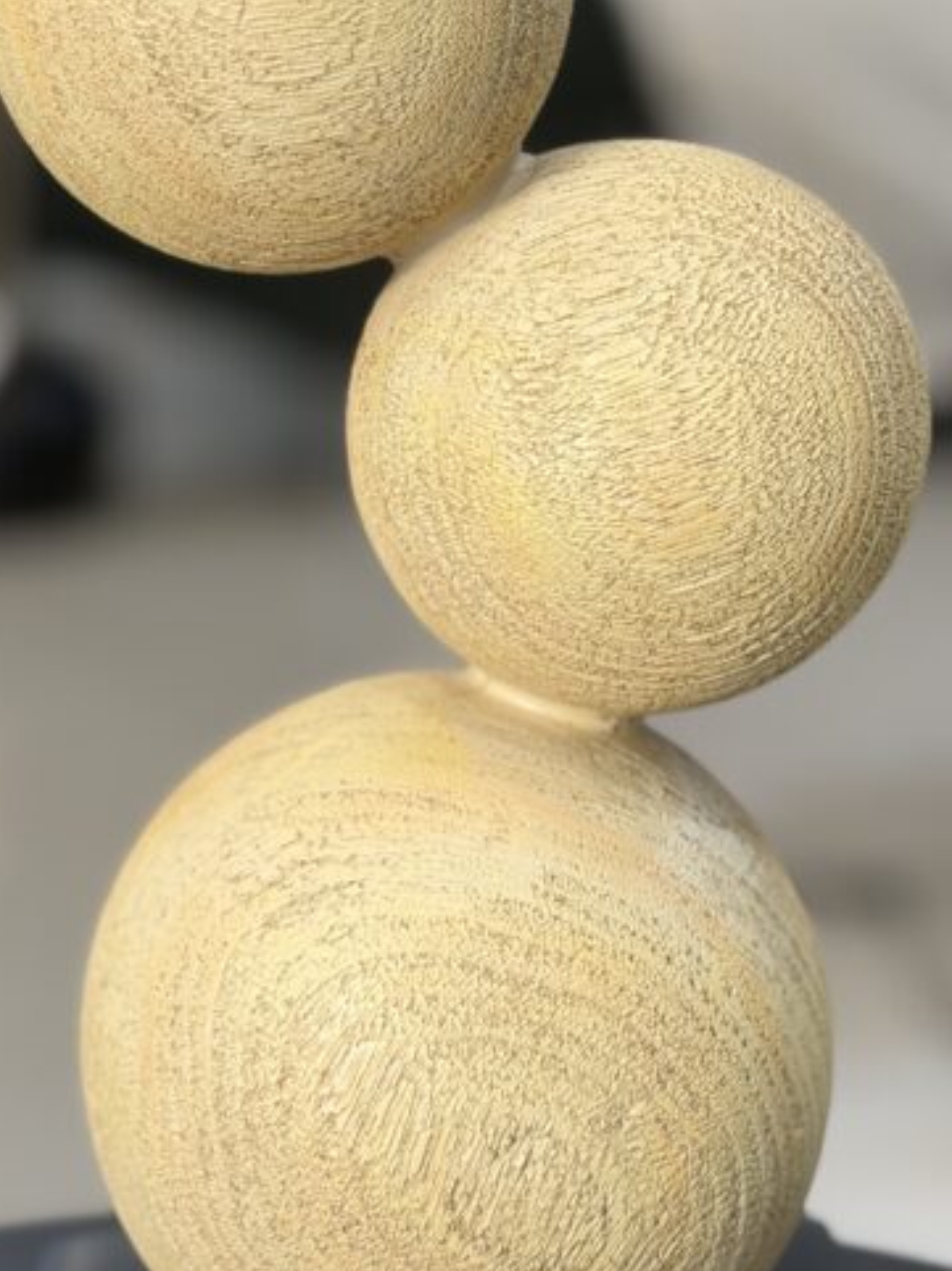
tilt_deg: -12.3
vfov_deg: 19.2
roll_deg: -1.4
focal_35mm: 102
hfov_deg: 14.5
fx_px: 3744
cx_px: 446
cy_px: 496
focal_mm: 6.76
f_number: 1.78
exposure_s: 1/60
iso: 80
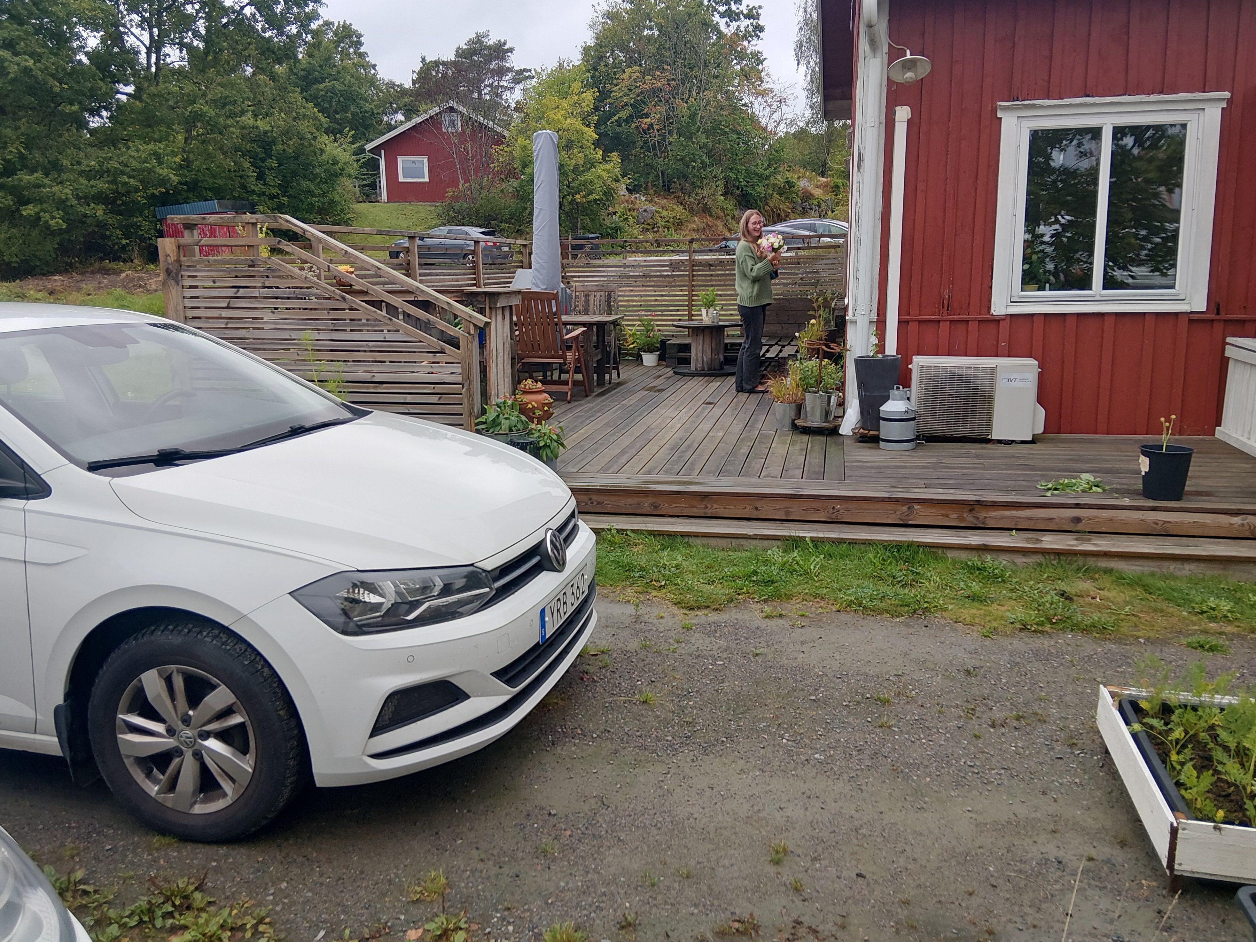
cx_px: 631
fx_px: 980
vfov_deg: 51.3
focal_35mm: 27
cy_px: 453
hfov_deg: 65.3
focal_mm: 3.86
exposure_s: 1/134
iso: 20
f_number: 1.8
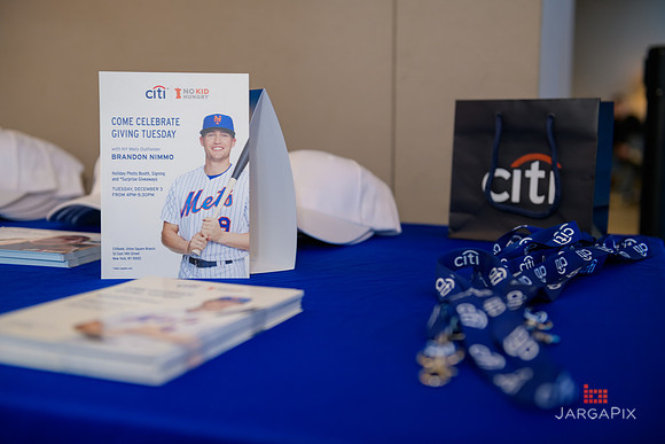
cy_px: 222
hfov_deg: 44.5
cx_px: 332
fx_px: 813
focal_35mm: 44
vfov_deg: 30.5
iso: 400
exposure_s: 1/125
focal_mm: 44
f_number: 3.2
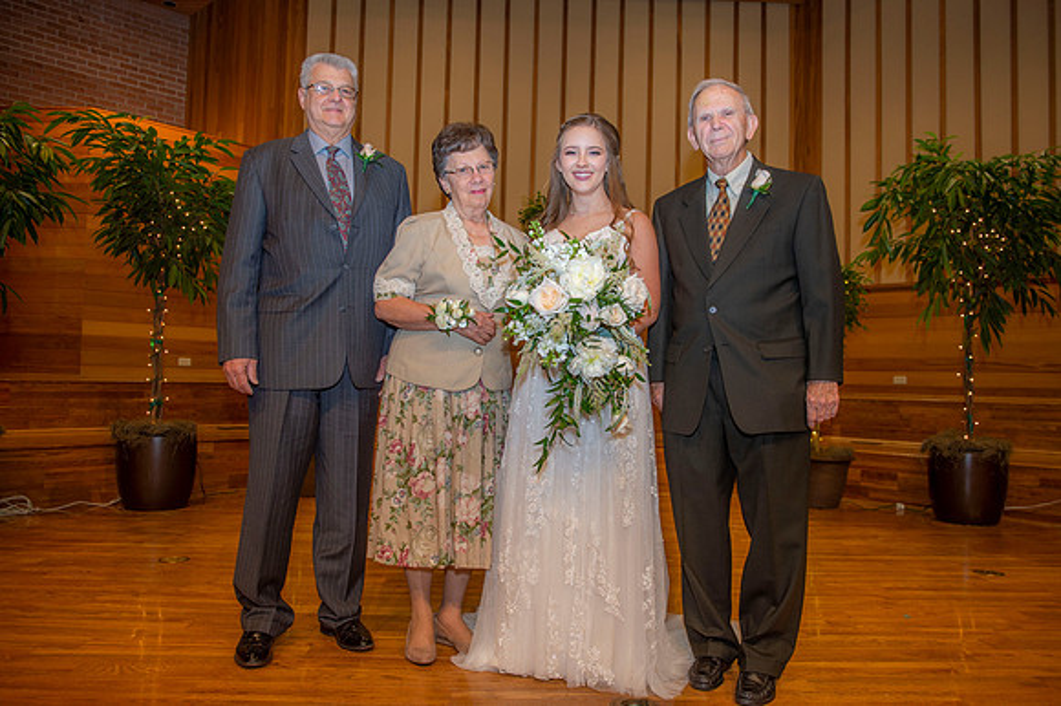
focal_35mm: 28
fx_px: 825
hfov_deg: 65.5
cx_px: 530
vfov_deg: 46.4
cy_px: 353
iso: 640
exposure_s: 1/125
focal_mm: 28
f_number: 4
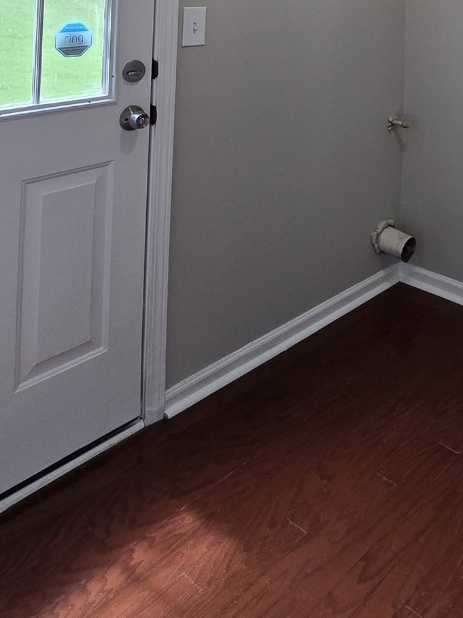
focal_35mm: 33
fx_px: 589
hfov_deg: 38.6
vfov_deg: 44.5
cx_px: 451
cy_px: -36
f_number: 2.2
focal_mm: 2.2
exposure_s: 1/60
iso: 100
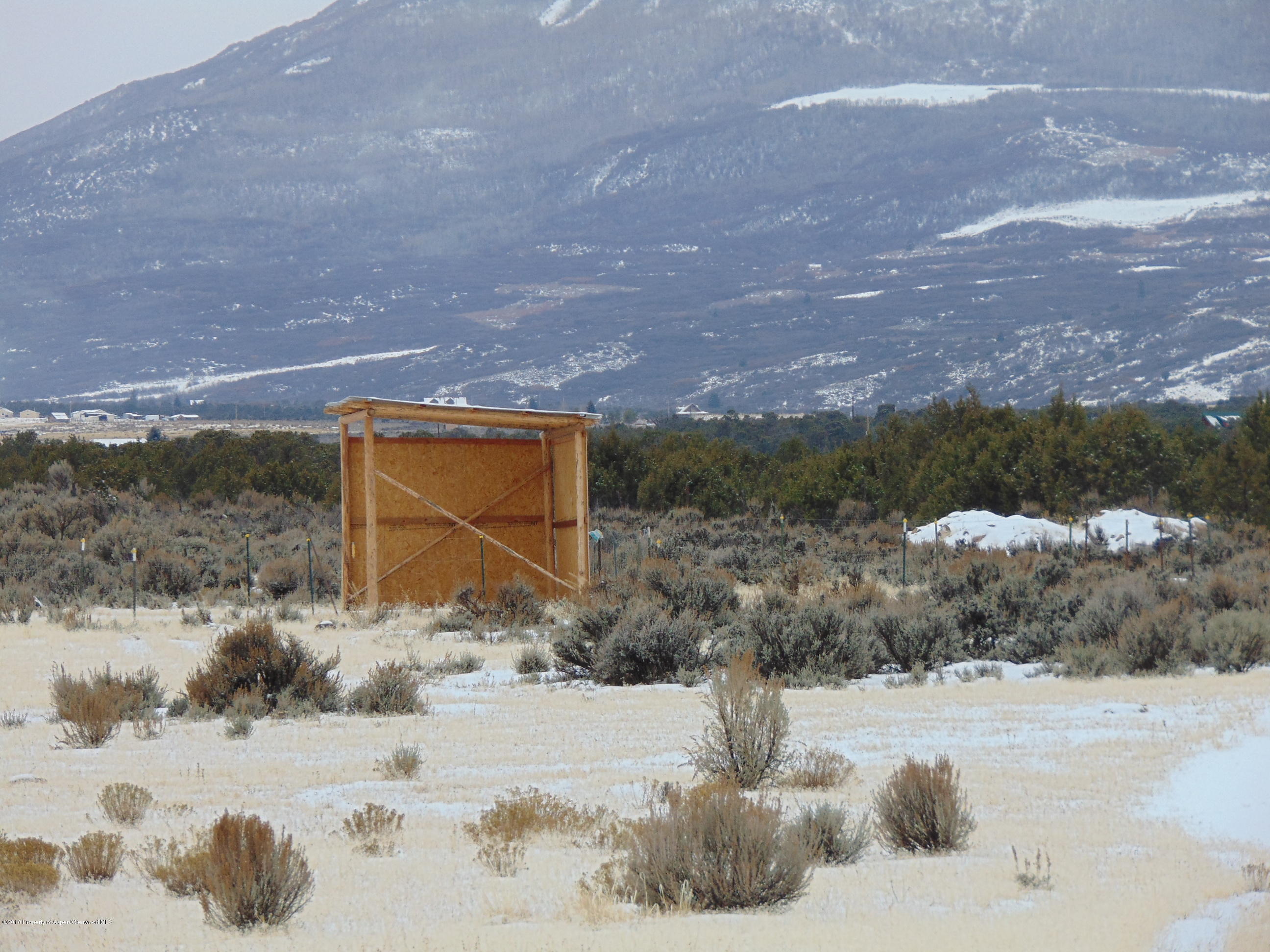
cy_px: 476
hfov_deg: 7.9
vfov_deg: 5.9
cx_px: 635
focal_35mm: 250
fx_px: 9172
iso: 80
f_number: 4.1
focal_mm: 44.9
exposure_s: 1/500
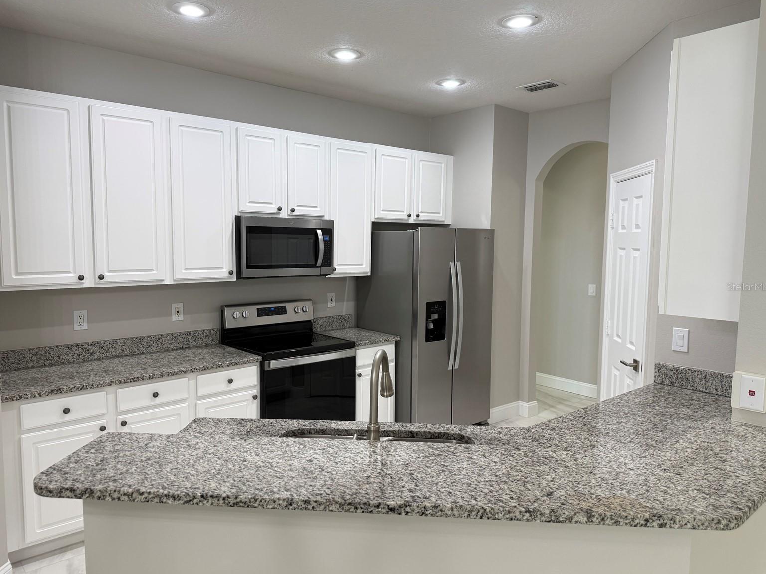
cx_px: 375
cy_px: 287
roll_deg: -0.8
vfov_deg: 54.9
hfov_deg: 69.4
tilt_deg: -5.0
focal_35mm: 25
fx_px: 553
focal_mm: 6.76
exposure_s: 1/120
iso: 125
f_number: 1.78
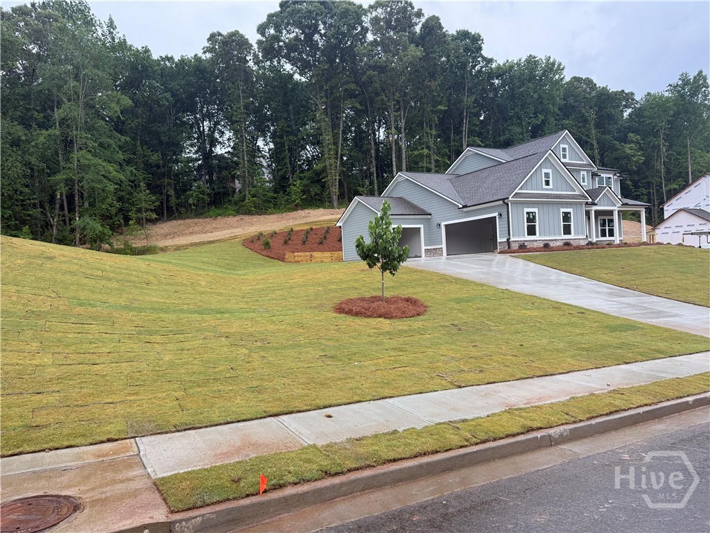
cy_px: 266
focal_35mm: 24
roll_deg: +3.8
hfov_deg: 71.6
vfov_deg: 56.8
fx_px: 492
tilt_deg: +1.3
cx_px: 355
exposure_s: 1/166
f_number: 1.78
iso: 100
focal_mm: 6.76
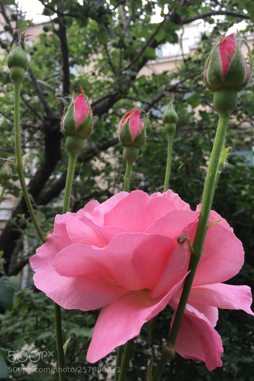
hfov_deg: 42.3
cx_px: 140
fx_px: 328
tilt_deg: +9.7
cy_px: 193
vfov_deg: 60.3
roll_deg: +3.1
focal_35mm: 31
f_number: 2.2
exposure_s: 1/228
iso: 25
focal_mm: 4.15
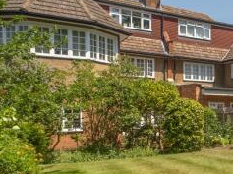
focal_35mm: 29
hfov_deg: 57.5
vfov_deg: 48.1
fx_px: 195
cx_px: 184
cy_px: 82
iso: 400
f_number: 6.4
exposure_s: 1/640
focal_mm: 10
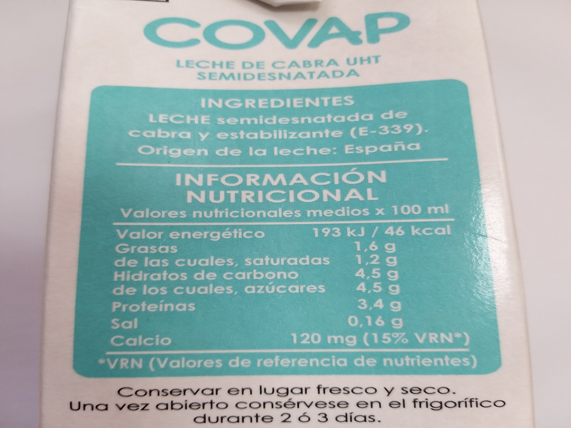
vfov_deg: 51.4
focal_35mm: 27
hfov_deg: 65.3
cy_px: 214
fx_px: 445
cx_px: 286
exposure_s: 1/50
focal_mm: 3.93
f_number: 1.7
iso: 80
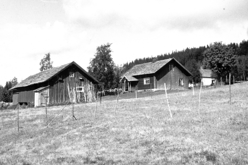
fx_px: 724
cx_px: 124
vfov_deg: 13.1
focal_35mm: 105
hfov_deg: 19.4
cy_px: 82
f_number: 11
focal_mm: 105
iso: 100
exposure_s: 1/250
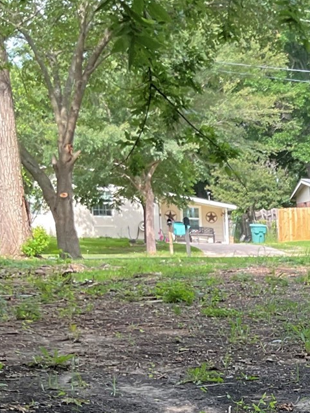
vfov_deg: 20.2
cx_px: 496
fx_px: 1111
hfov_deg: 14.6
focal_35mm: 93
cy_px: 445
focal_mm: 3
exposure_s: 1/120
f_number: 1.8
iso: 16
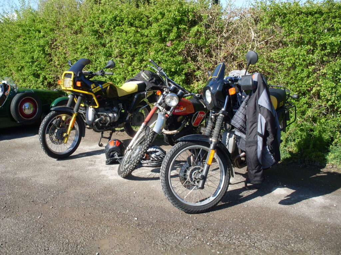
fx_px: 374
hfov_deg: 49.0
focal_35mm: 38
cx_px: 170
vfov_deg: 37.7
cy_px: 128
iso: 80
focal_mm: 6.3
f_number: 8.4
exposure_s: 1/125
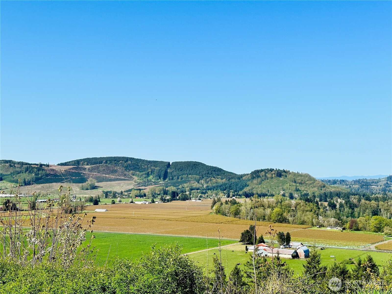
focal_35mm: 48
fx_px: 544
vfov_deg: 30.3
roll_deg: -0.5
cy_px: 147
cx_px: 196
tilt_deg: +2.7
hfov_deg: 39.7
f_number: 1.78
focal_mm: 6.86
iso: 64
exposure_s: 1/5882
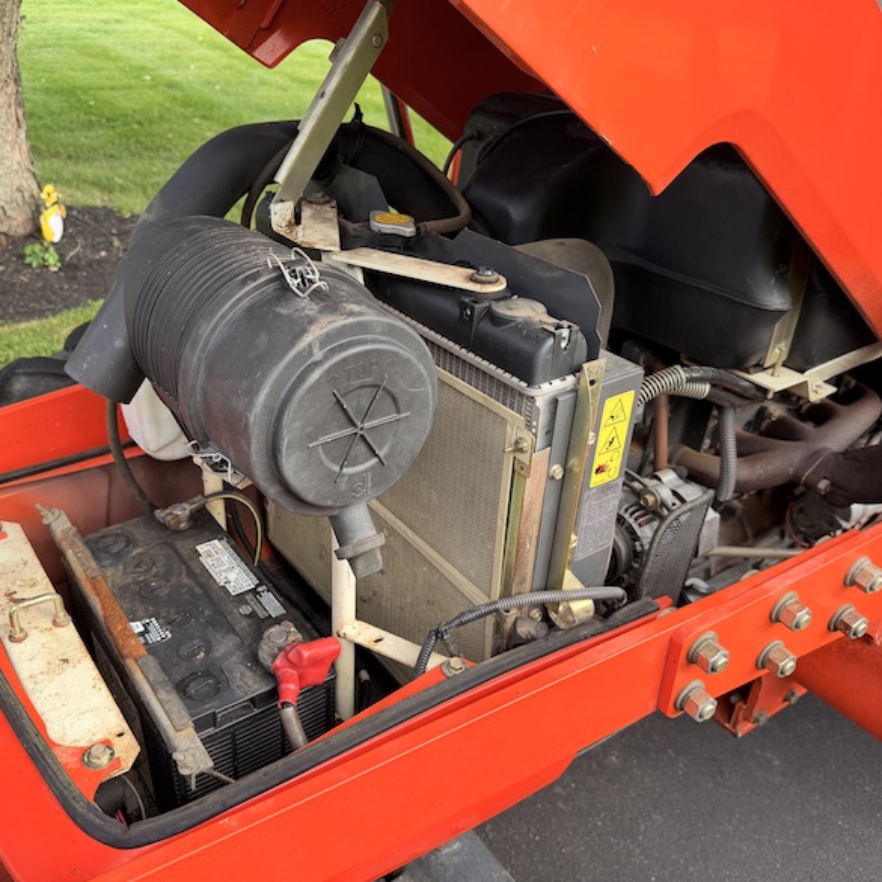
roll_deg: -2.2
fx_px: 836
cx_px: 403
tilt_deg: -30.6
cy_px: 442
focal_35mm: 29
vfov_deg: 55.6
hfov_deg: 55.5
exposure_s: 1/397
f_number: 1.78
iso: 80
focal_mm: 6.76
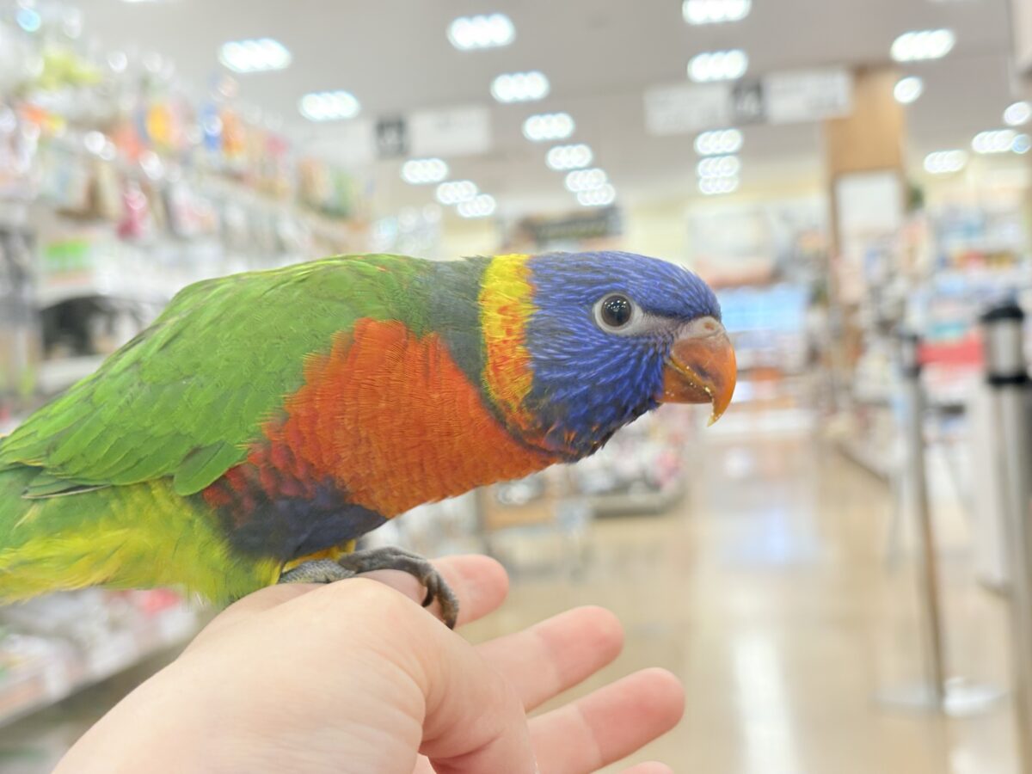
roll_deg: +5.8
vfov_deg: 28.0
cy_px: 387
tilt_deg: +2.0
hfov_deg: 36.8
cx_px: 516
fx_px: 1550
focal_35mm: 52
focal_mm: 5.96
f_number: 1.6
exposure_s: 1/50
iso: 64
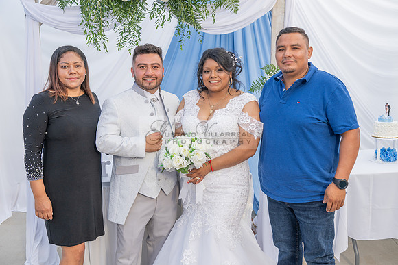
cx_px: 199
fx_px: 398
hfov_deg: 53.1
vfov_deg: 36.9
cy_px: 132
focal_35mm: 36
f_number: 5.6
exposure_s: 1/125
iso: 200
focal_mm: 36
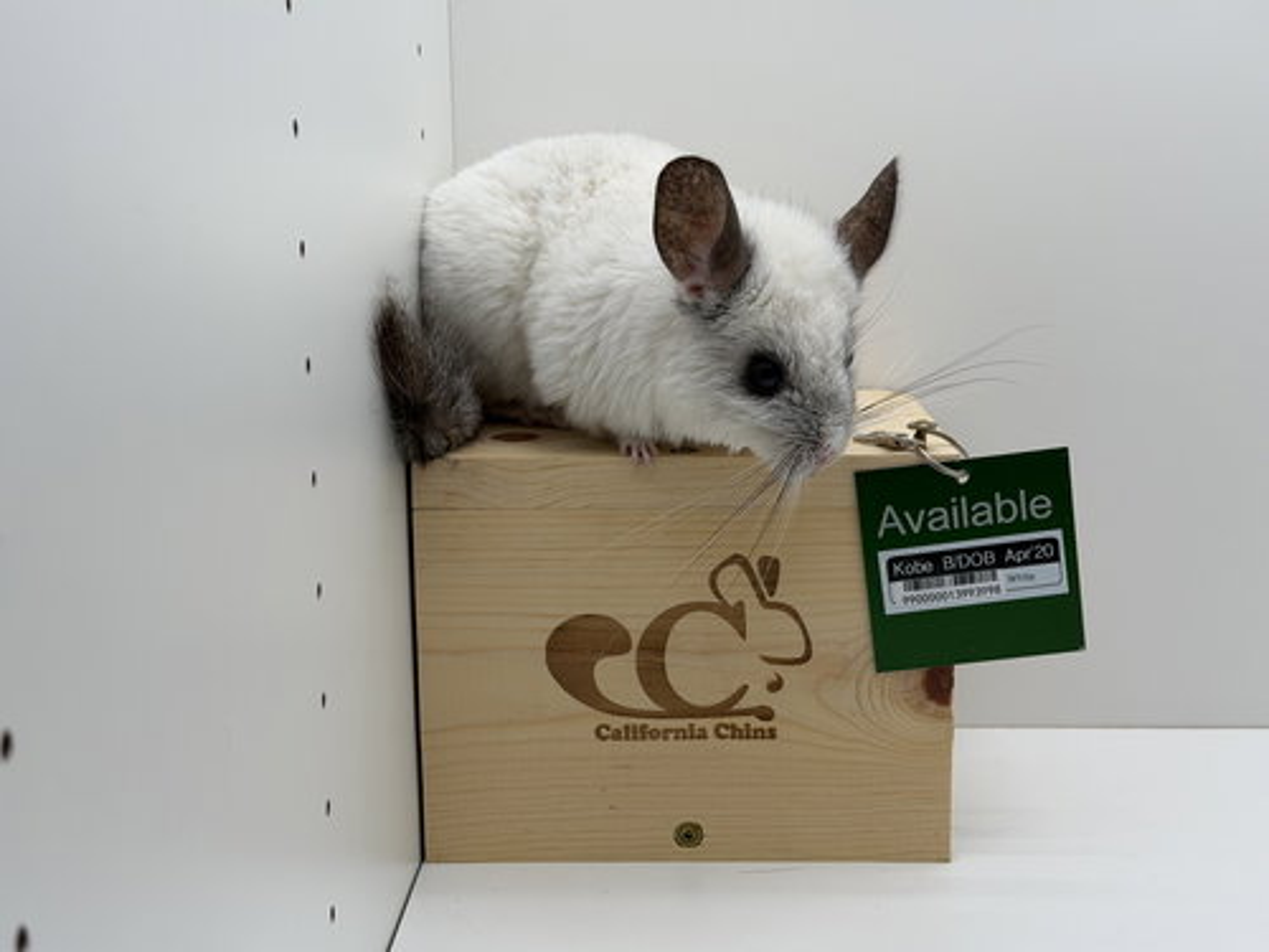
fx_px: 1760
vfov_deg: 30.3
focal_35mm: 48
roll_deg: +0.9
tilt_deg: -10.7
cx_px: 634
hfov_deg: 39.7
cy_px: 476
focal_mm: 6.76
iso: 64
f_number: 1.78
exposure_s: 1/855
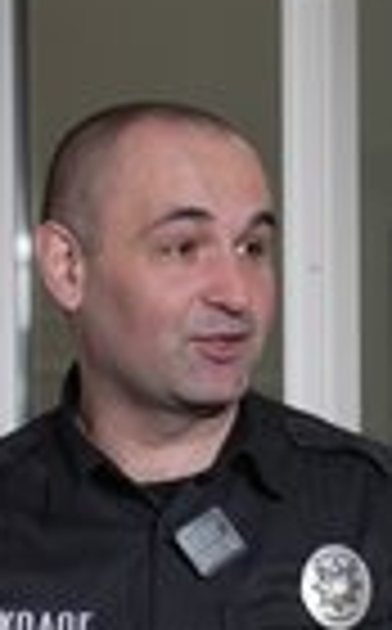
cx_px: 369
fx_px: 3210
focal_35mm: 187
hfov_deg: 7.0
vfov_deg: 11.2
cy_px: 538
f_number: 4
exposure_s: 1/125
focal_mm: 64
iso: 1000
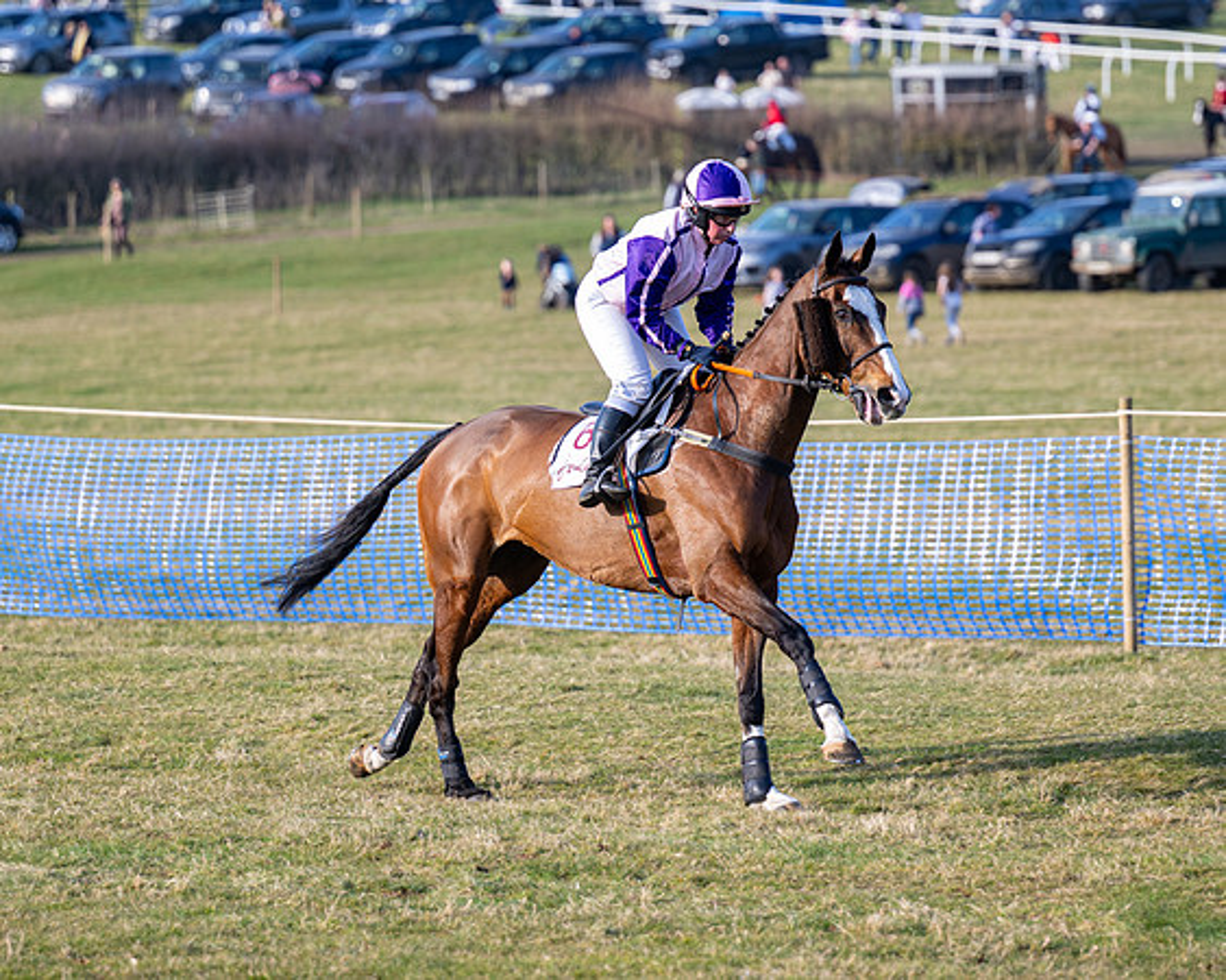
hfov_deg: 8.6
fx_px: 8109
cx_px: 524
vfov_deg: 6.9
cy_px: 489
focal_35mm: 224
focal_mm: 130
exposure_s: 1/800
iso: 125
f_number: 2.8
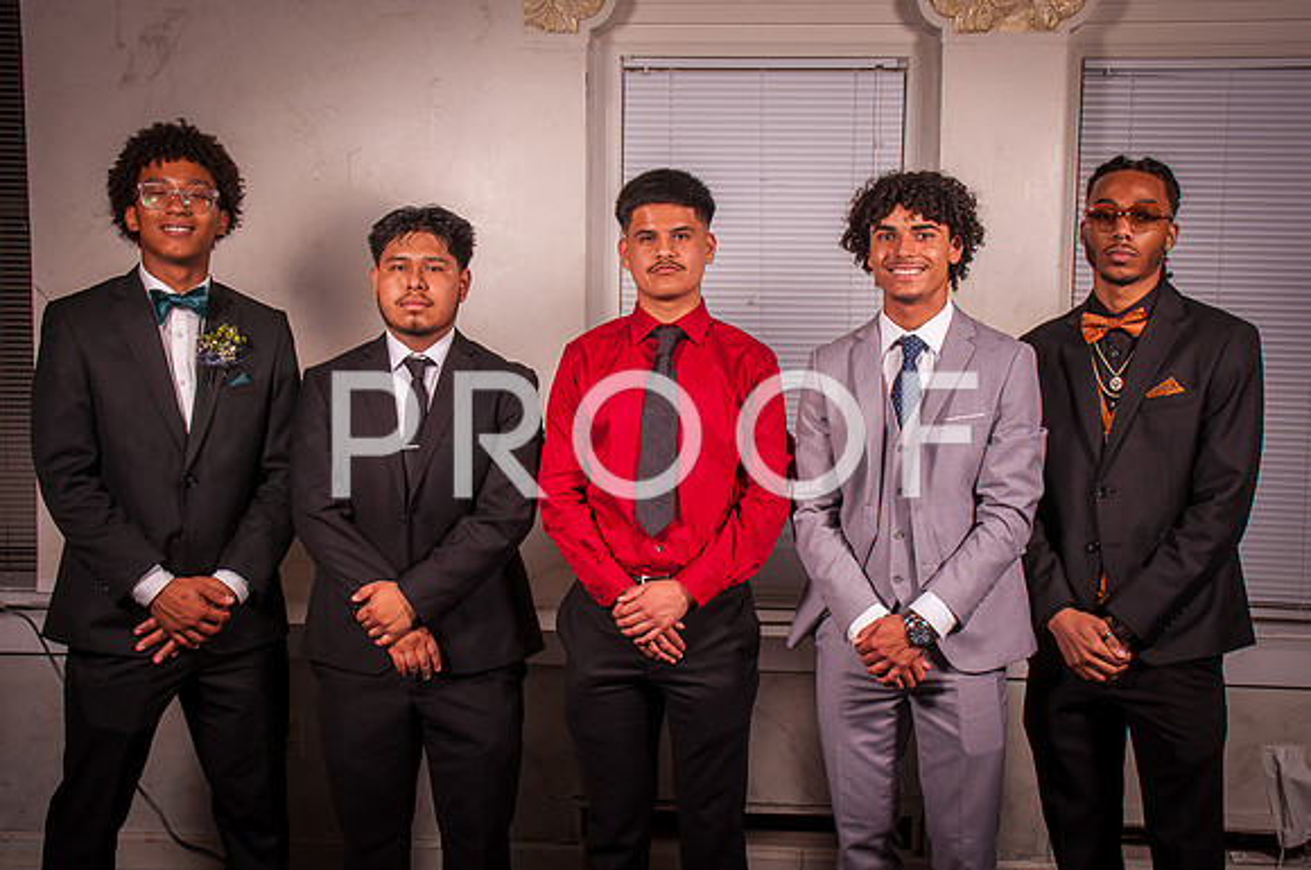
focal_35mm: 48
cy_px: 435
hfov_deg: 41.2
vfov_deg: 28.0
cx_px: 656
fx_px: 1746
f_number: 14
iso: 200
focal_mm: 32
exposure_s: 1/125
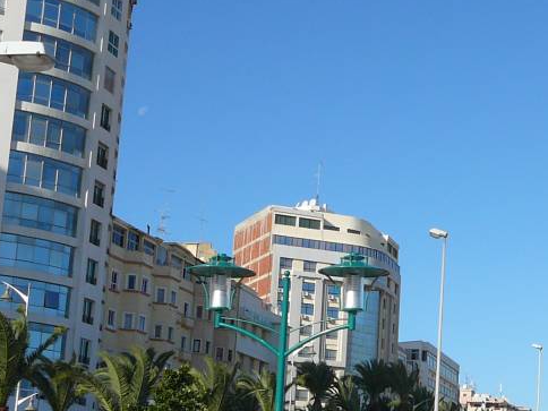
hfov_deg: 26.1
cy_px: 284
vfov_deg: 19.8
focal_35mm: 74
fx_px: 1171
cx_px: 399
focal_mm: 5.2
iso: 80
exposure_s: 1/500
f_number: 5
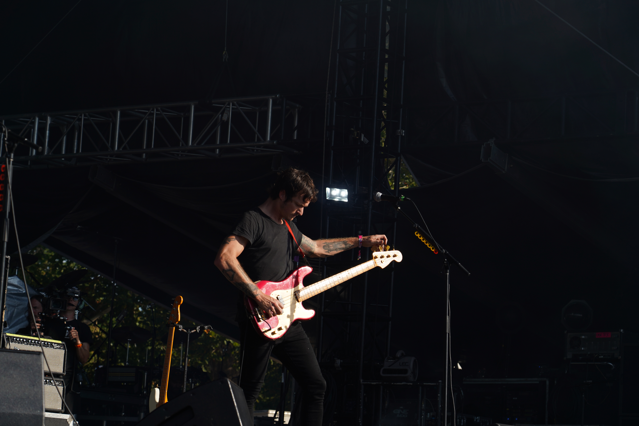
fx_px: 1864
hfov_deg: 19.5
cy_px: 213
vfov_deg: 13.0
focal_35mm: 105
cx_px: 320
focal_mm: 105
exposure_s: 1/400
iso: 100
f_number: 7.1
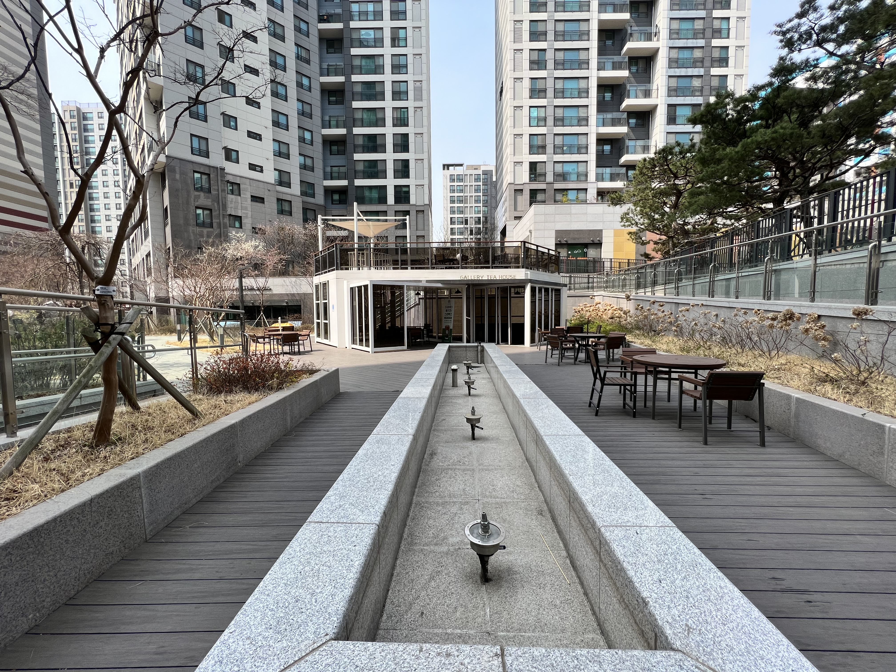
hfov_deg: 106.2
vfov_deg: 89.9
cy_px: 336
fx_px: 336
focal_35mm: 13
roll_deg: +0.8
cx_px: 448
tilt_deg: -3.8
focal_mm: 1.57
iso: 32
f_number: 1.8
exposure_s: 1/690
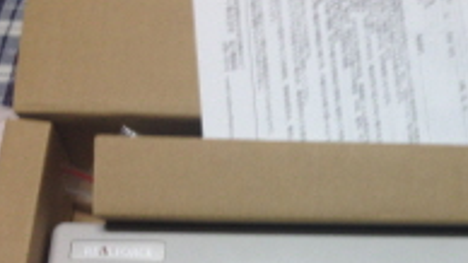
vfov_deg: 15.7
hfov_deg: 27.5
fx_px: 918
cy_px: 306
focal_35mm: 74
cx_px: 429
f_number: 2.4
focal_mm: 4.12
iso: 80
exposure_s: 1/20
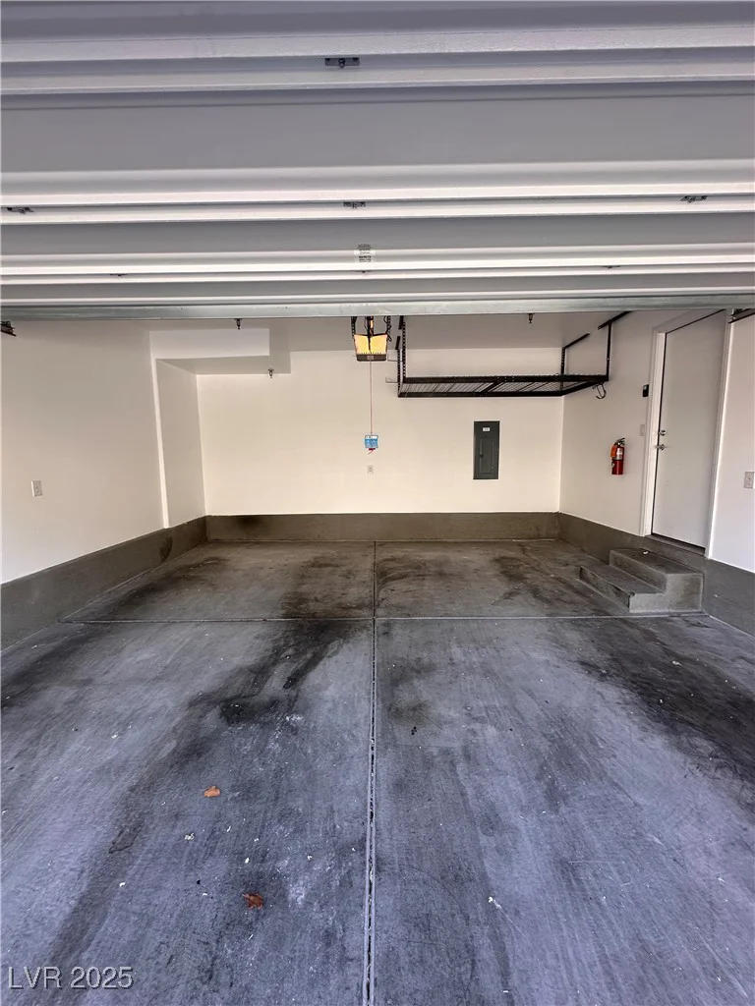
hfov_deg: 85.7
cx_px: 378
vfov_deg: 102.1
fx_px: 407
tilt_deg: -8.0
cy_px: 503
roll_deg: -0.2
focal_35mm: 14
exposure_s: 1/120
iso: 50
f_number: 2.2
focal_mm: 2.22
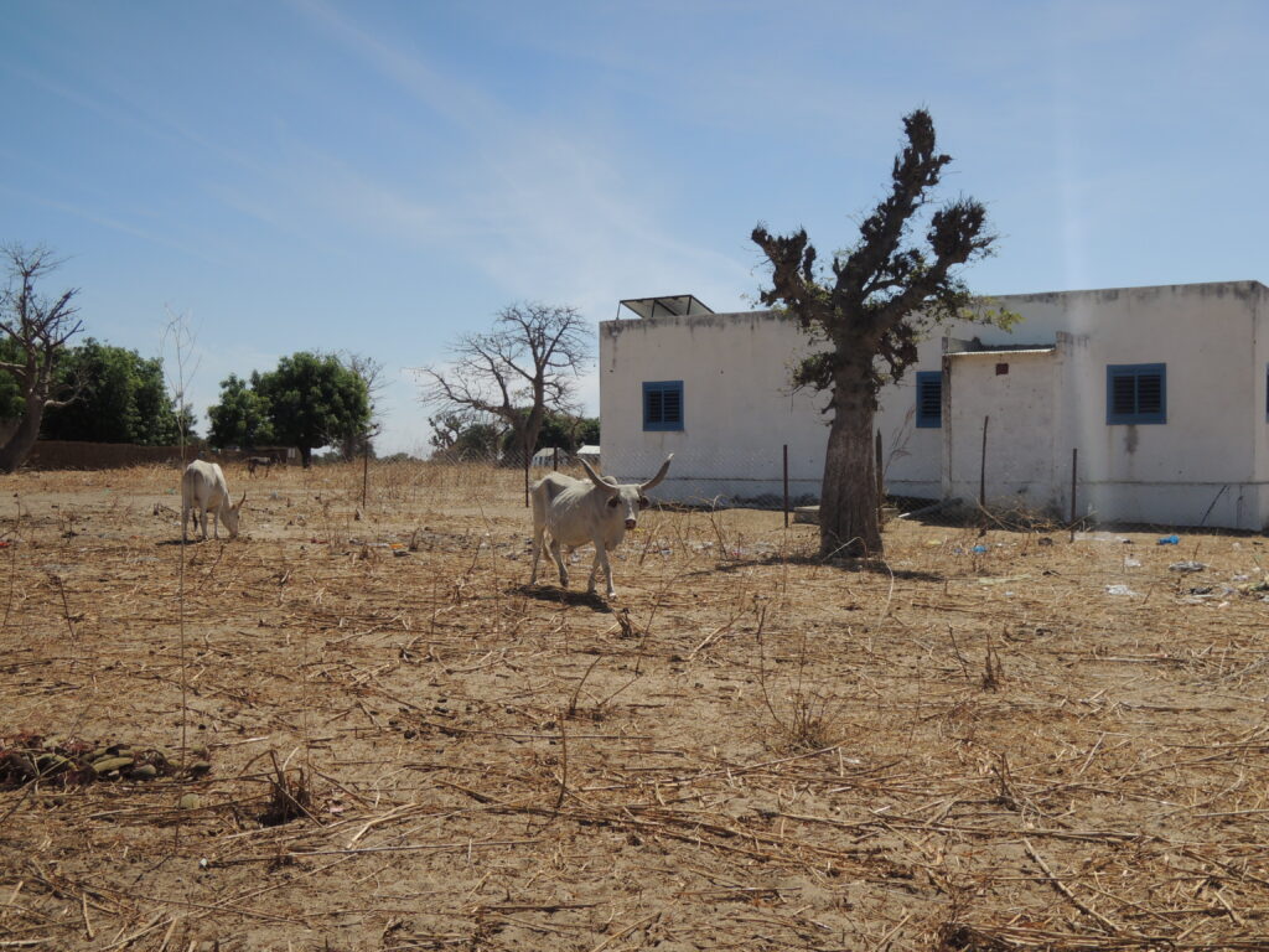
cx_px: 634
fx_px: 1466
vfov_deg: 36.0
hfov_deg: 46.8
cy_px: 476
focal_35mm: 40
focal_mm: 7.2
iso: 100
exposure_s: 1/1250
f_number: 3.7
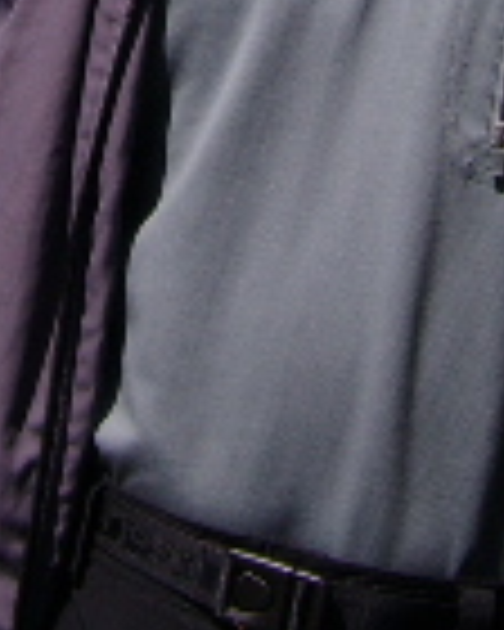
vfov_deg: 11.7
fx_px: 2909
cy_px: -369
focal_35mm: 156
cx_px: 220
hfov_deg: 9.9
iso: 50
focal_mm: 5.95
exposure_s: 1/420
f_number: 5.8
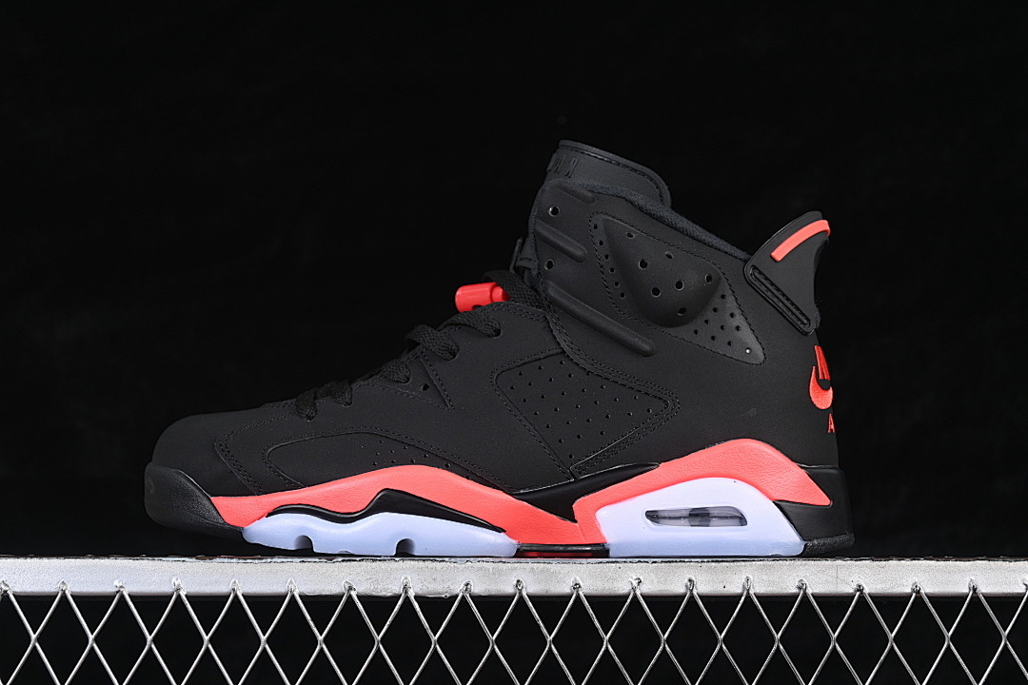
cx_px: 514
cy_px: 342
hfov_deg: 27.0
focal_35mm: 75
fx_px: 2141
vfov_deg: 18.2
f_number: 6.3
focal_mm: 50
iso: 160
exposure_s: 1/50
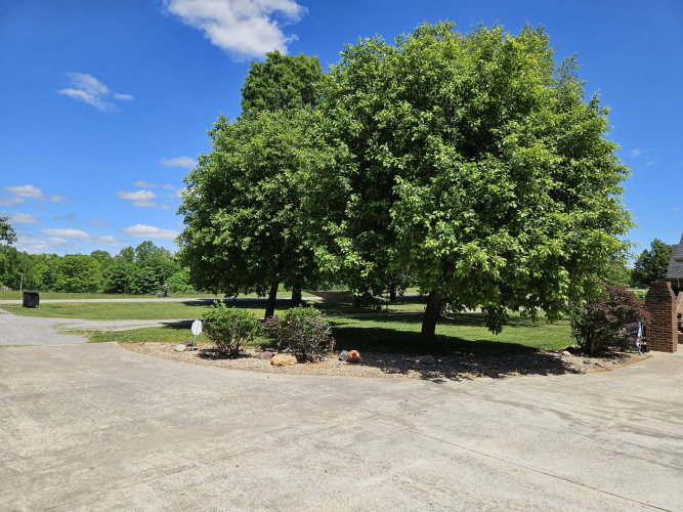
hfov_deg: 73.9
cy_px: 256
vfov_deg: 58.9
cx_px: 342
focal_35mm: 23
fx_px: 454
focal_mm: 5.4
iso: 25
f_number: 1.8
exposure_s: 1/2450
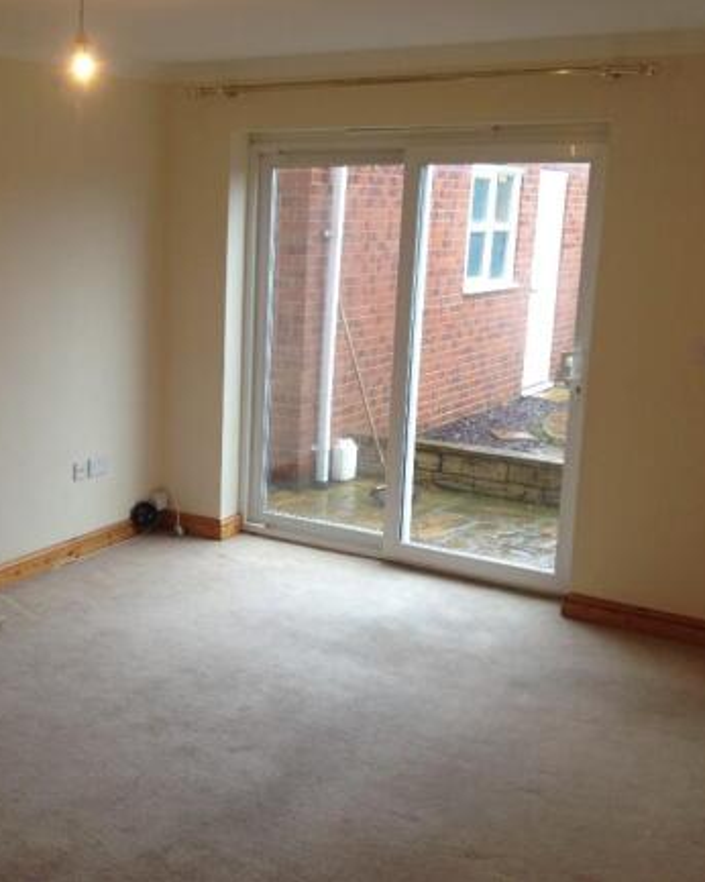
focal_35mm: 46
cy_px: 439
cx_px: 188
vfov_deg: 40.3
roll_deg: -2.9
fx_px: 1201
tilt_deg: -13.6
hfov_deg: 32.2
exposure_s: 1/24
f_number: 2.4
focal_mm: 4.28
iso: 50
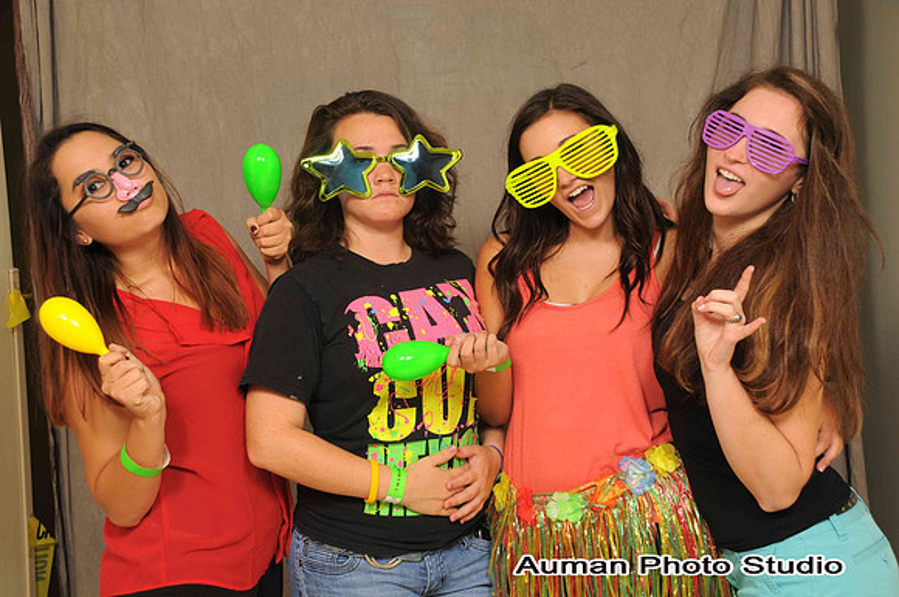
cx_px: 450
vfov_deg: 25.7
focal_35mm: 52
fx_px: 1309
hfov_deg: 37.9
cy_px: 298
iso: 200
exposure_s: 1/125
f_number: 6.3
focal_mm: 35
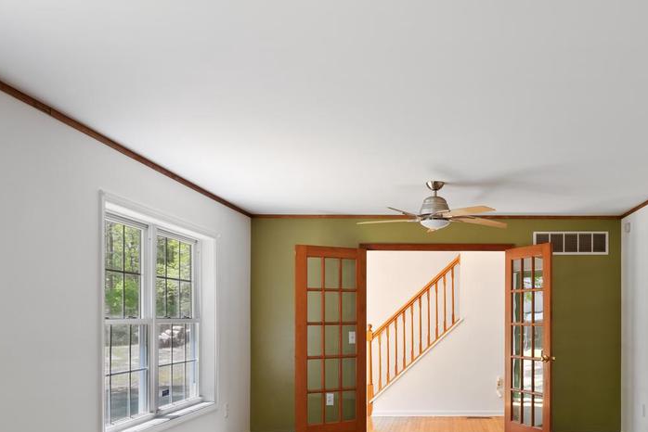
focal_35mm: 33
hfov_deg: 55.5
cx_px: 452
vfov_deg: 38.6
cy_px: 342
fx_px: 594
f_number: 6.7
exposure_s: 1/10
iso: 400
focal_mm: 16
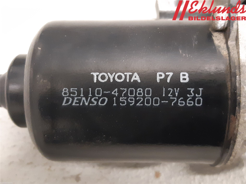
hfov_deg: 67.3
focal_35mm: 26
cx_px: 123
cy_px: 92
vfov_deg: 53.1
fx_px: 185
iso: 400
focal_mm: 3.93
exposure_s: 1/25
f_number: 1.7
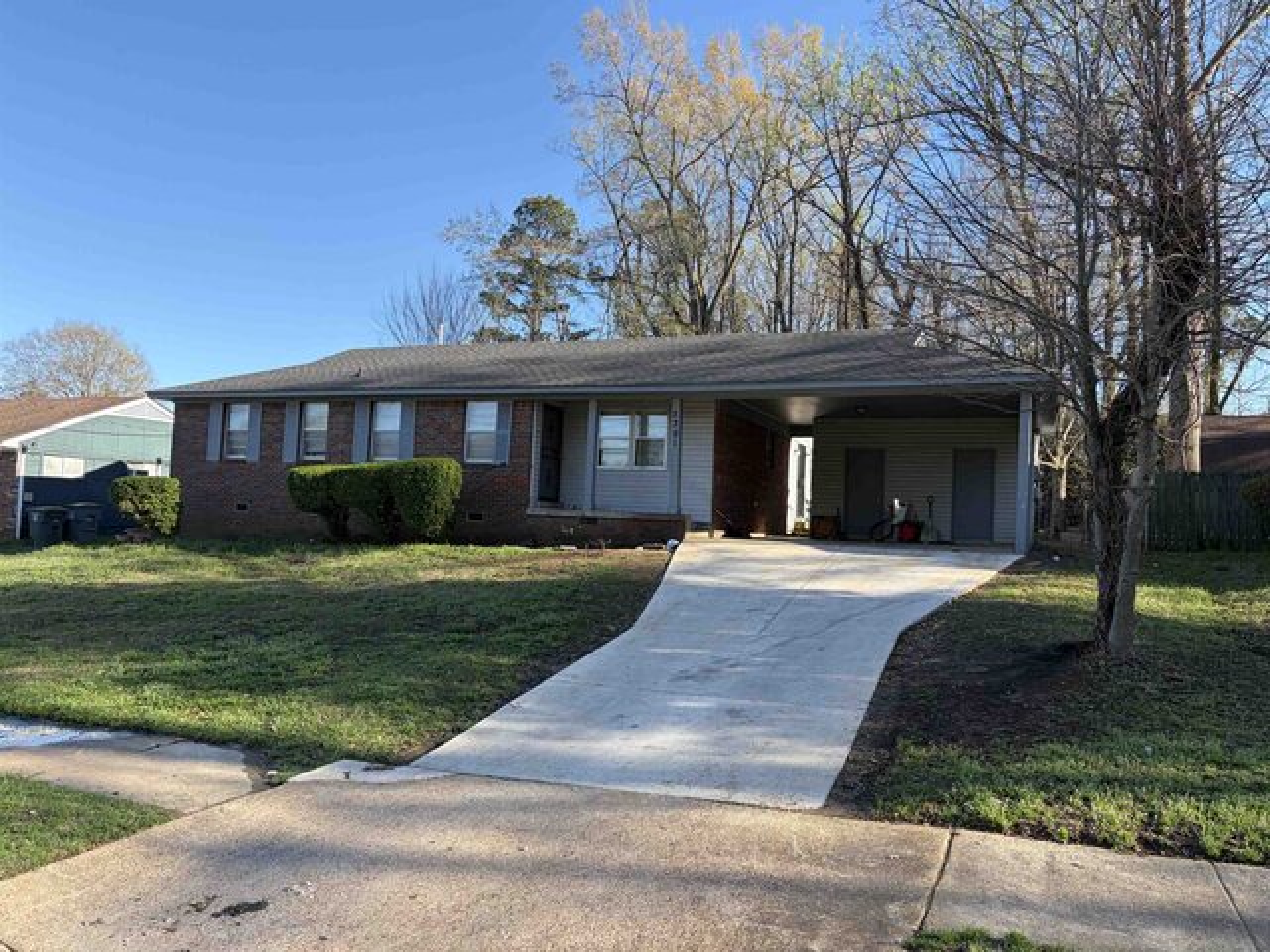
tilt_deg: +3.6
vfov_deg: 53.1
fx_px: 954
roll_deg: -2.9
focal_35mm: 26
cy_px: 476
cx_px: 635
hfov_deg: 67.3
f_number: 1.6
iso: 64
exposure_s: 1/1196
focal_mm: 5.96
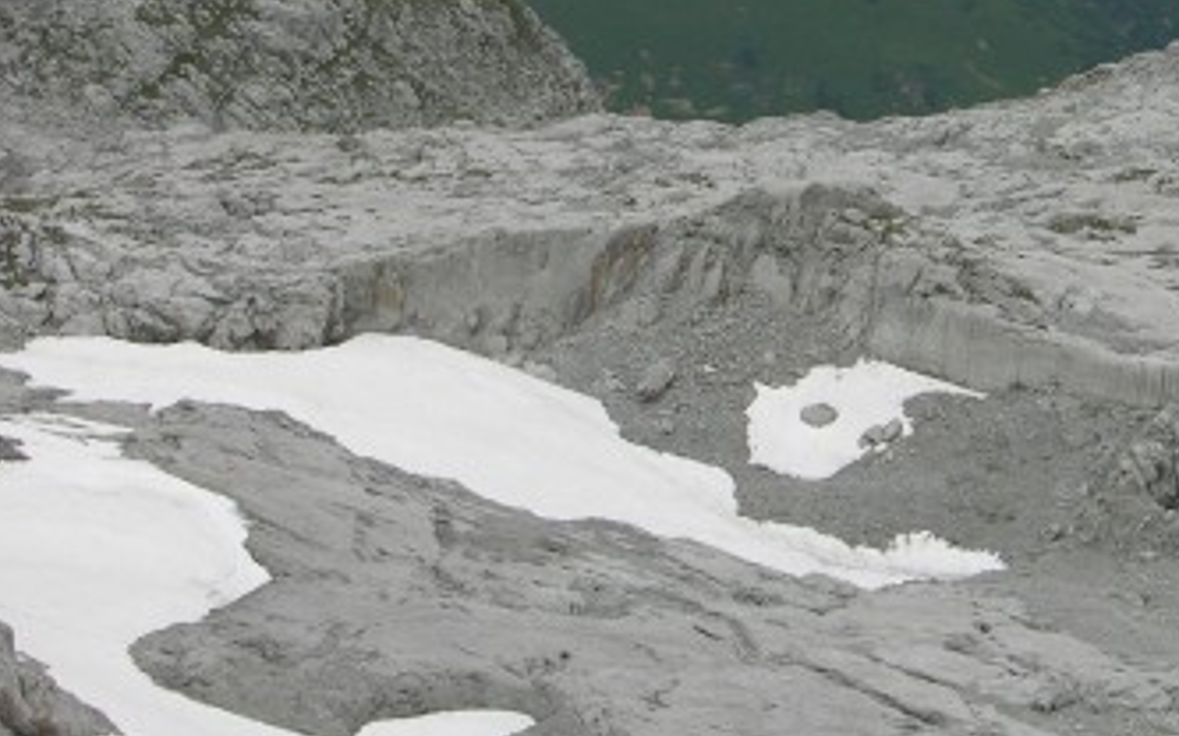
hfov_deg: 12.2
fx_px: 5494
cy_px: 7
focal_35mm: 171
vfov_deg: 7.6
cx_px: 998
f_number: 5.9
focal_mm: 17.8
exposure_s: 1/250
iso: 50
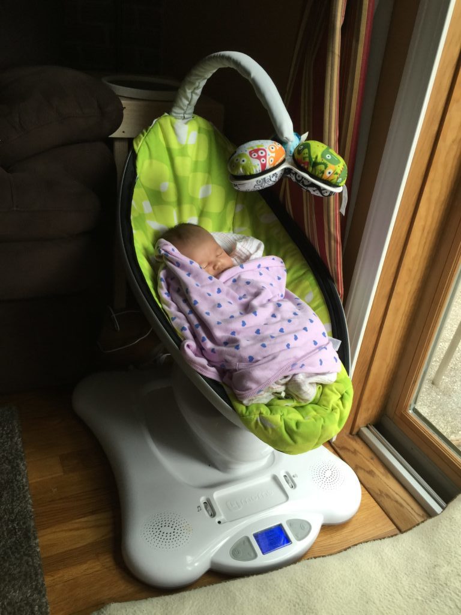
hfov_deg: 48.2
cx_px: 230
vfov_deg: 61.7
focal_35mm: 29
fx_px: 515
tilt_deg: -29.8
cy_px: 308
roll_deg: -7.3
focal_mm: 4.15
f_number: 2.2
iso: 32
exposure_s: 1/15
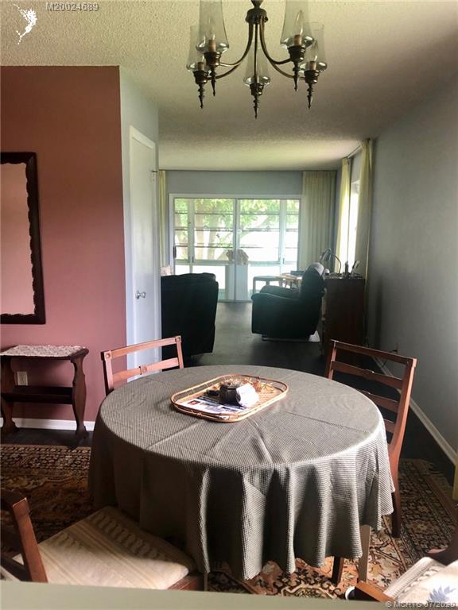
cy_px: 305
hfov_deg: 49.7
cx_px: 229
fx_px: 494
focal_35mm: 28
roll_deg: -1.1
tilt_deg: -7.5
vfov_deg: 63.4
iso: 50
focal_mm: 3.99
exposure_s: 1/15
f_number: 1.8
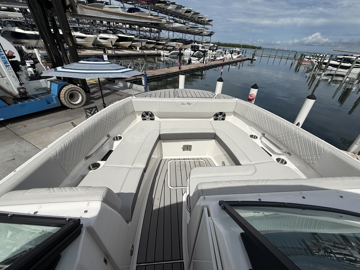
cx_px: 186
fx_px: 156
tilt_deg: -31.5
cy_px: 143
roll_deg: -3.7
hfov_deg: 98.1
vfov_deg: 81.7
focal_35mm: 15
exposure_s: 1/7634
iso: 40
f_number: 2.2
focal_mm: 2.22
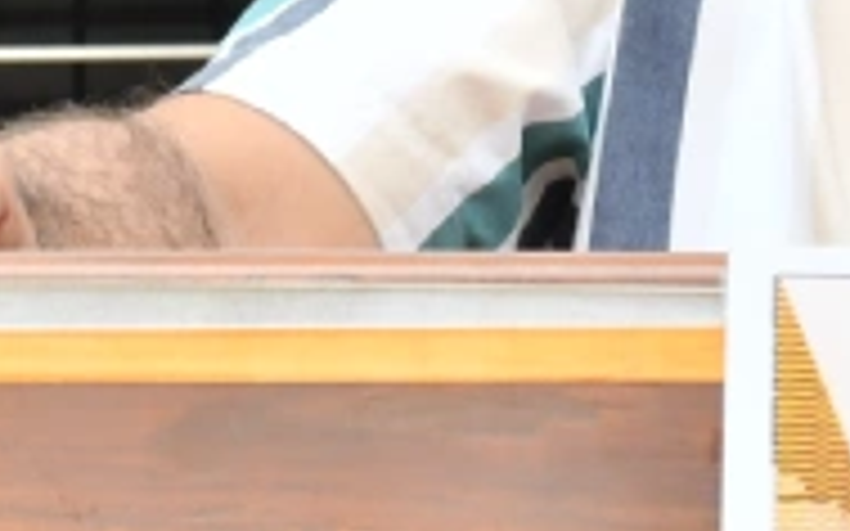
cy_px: -202
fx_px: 6901
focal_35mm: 298
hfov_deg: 7.0
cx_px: 1021
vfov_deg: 4.4
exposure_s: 1/125
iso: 640
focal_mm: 48
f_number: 14
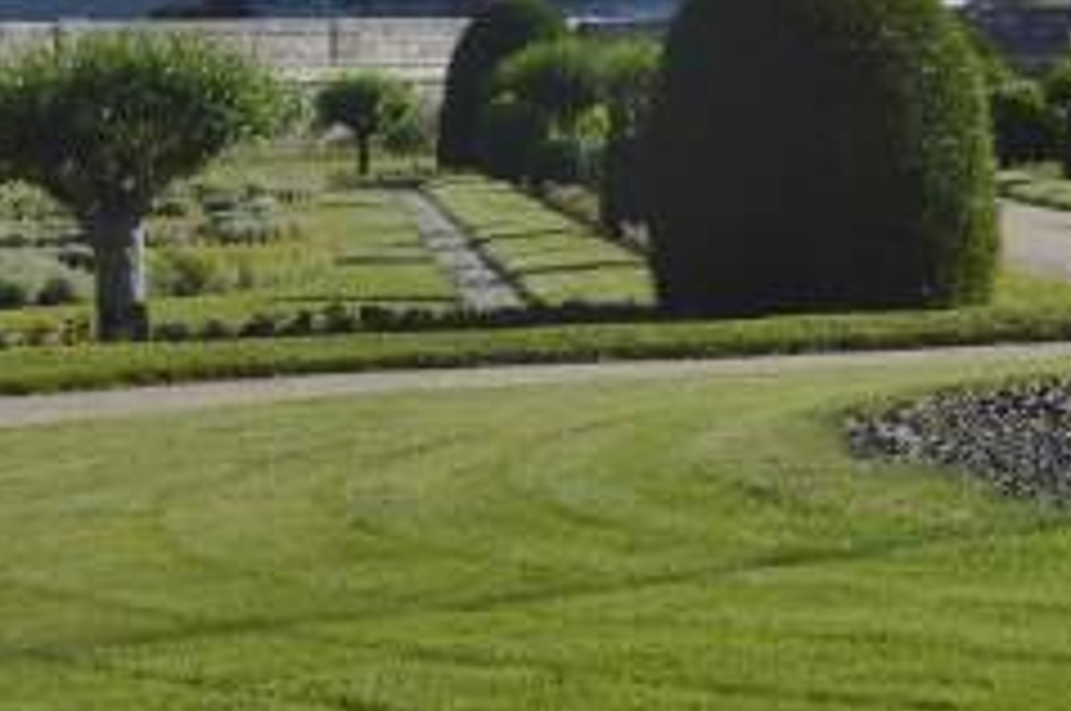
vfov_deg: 7.9
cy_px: -560
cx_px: 850
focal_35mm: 168
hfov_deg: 12.2
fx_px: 4991
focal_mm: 26
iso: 100
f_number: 10
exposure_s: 1/320
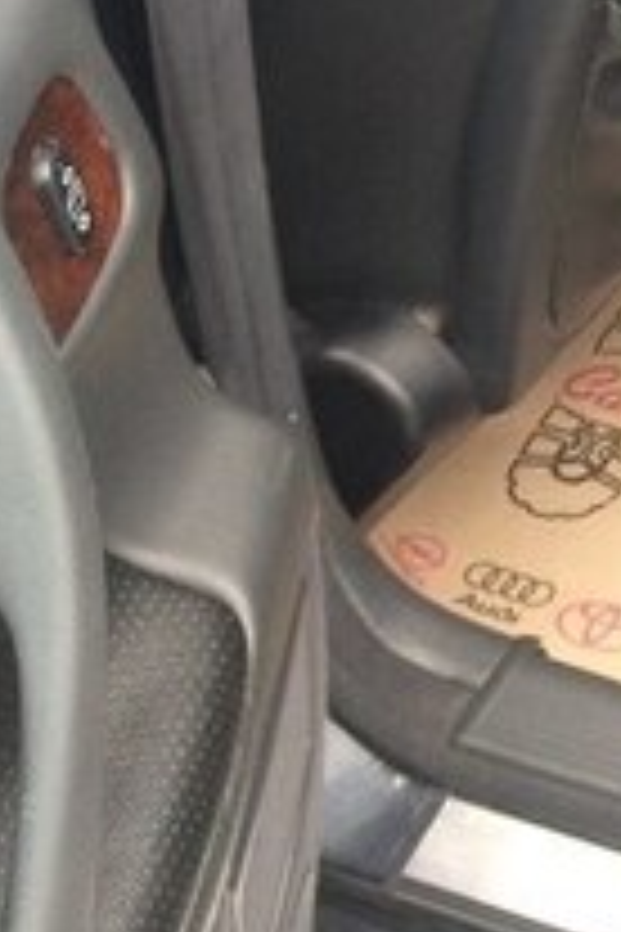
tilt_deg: -34.9
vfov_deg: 20.1
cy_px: -137
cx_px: 1377
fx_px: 2484
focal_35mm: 96
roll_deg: -2.8
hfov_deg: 12.1
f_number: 2.2
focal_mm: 4.15
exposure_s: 1/100
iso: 50
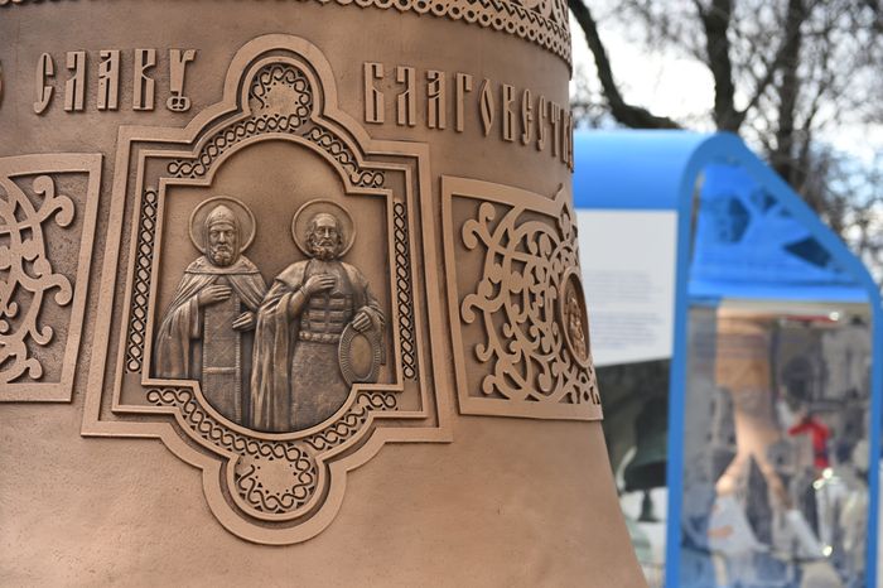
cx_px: 442
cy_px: 294
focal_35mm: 70
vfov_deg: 19.4
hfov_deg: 28.9
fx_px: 1716
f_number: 4
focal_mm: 70
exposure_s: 1/1250
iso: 640
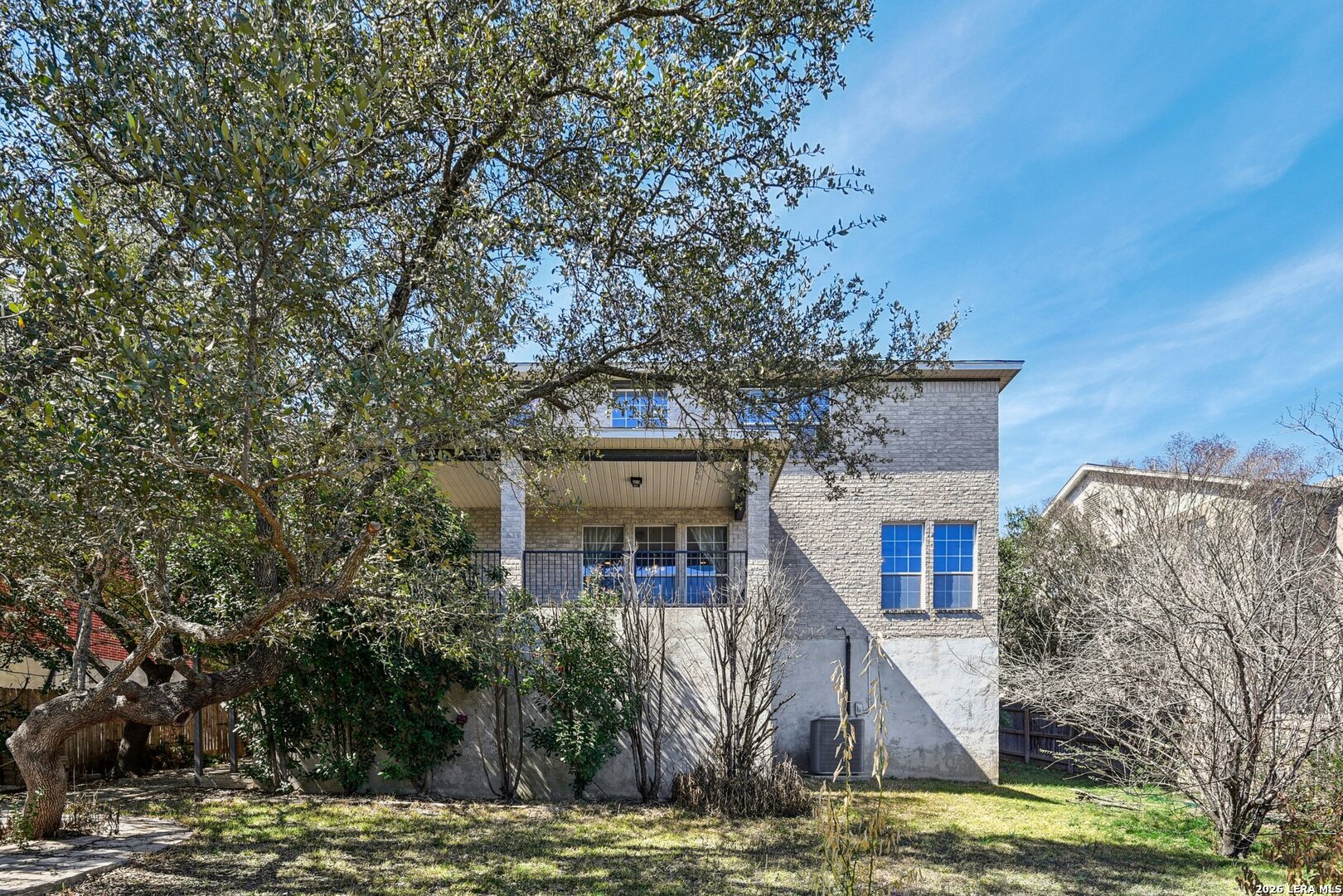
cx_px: 672
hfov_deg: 96.7
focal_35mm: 16
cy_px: 448
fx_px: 597
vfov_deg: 73.7
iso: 400
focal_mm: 16
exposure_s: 1/160
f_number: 8
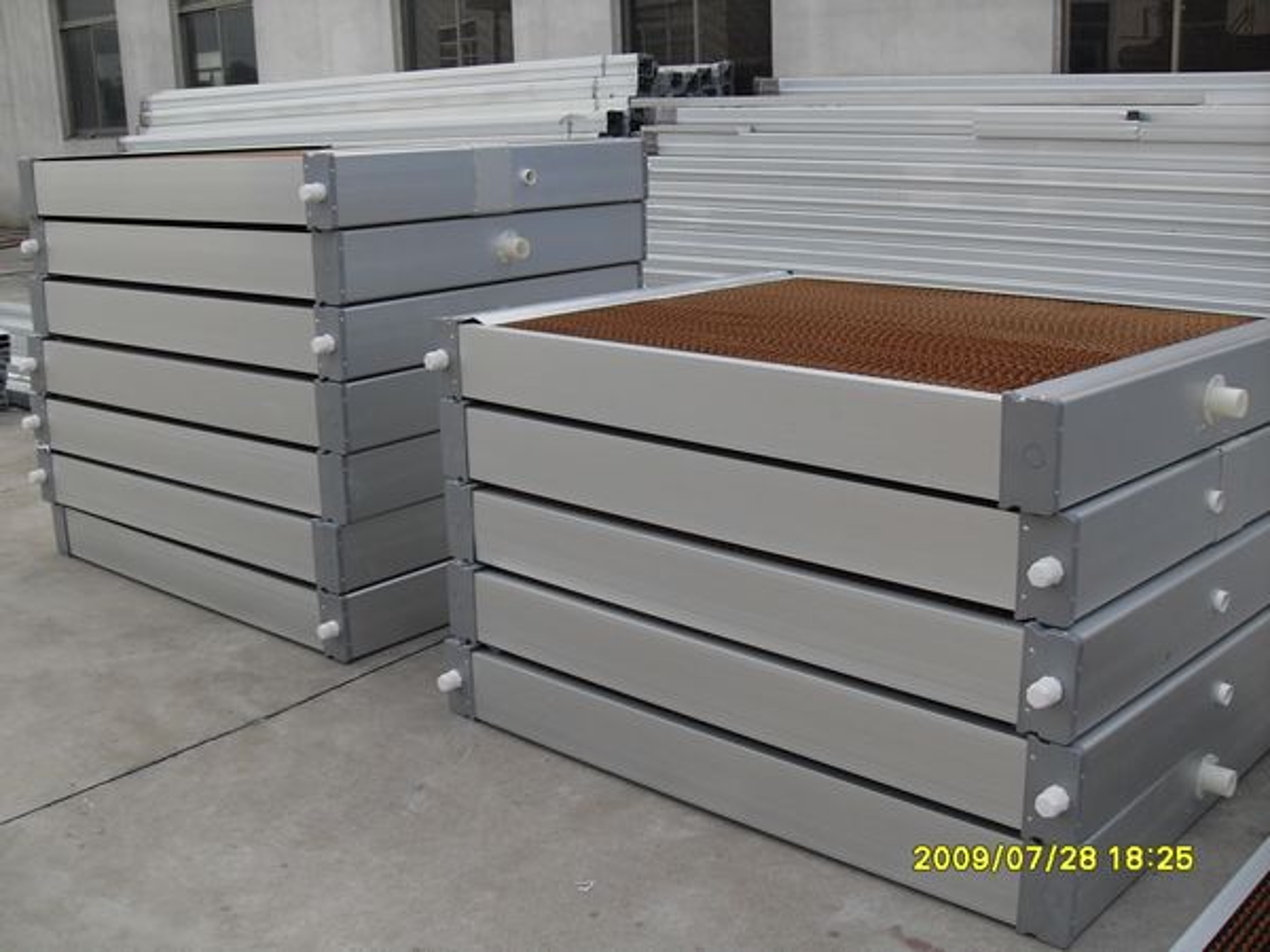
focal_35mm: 37
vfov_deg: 38.7
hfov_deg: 50.1
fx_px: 1357
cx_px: 635
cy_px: 476
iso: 80
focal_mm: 6.3
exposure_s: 1/45
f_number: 8.9
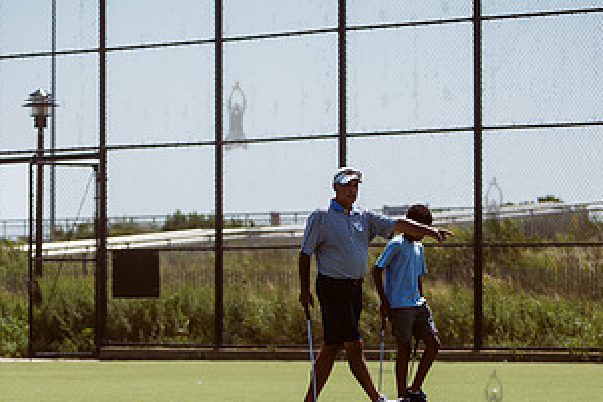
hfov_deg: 7.2
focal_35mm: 287
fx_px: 4807
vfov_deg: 4.8
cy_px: 307
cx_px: 235
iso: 100
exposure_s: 1/1600
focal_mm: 145
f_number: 4
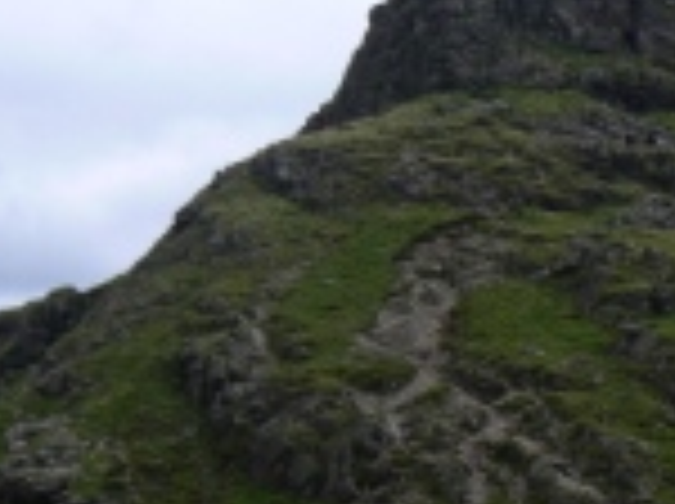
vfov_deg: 14.2
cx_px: 508
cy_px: 320
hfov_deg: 18.8
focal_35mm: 104
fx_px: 2025
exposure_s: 1/160
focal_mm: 6
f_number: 5.6
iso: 80
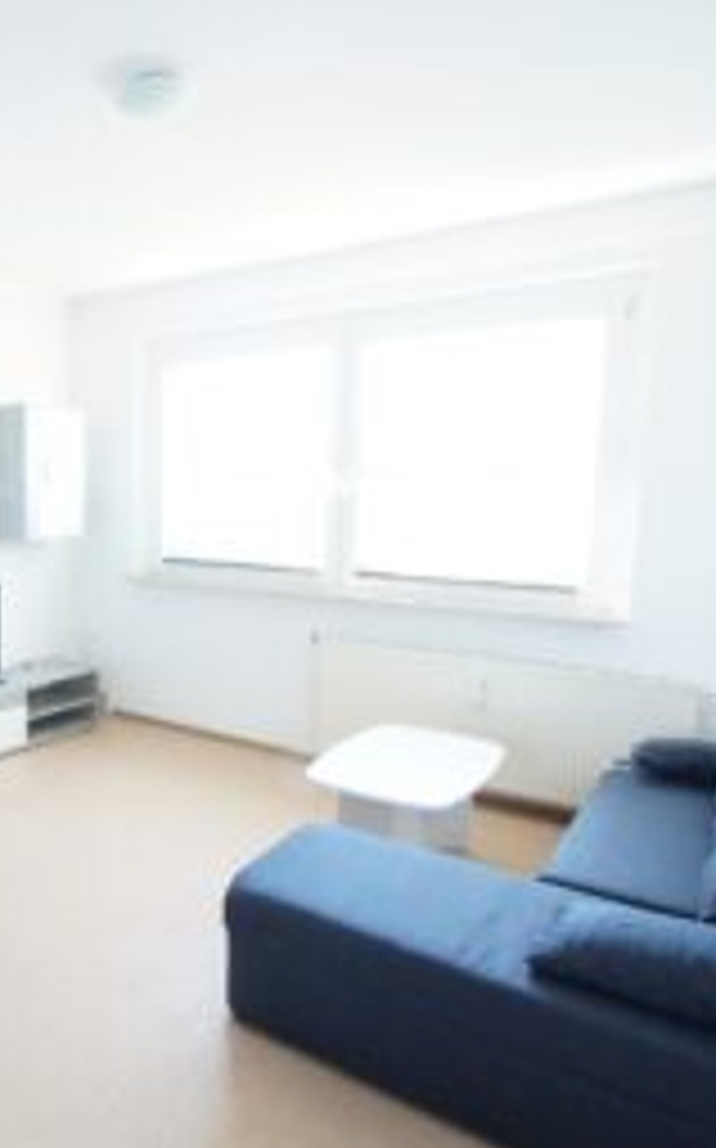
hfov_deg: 46.7
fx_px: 751
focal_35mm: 24
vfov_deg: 74.8
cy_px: 597
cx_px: 90
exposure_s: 1/30
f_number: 10
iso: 3200
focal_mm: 10
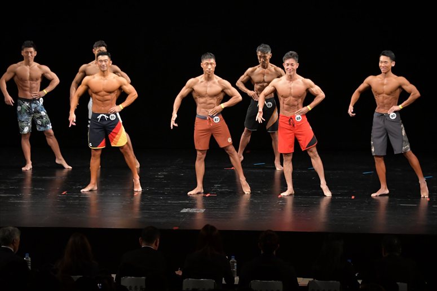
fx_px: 1820
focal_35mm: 150
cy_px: 146
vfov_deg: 9.1
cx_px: 218
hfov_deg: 13.7
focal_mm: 100
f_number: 5.6
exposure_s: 1/400
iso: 3200
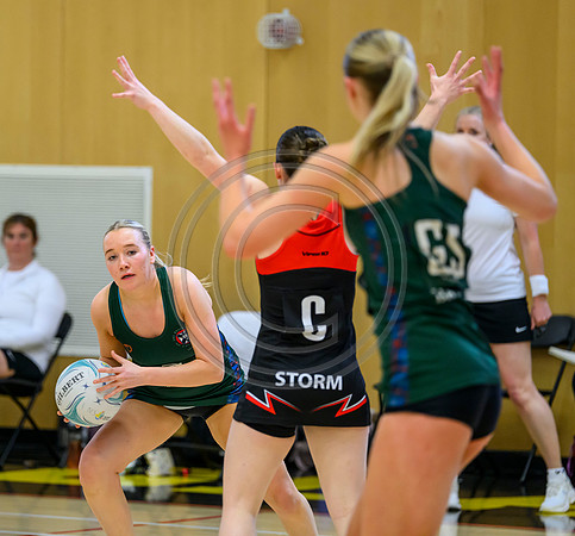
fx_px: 4757
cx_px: 203
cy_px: 250
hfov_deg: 6.9
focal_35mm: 262
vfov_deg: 6.4
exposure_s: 1/1000
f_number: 3.2
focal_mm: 200
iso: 4000
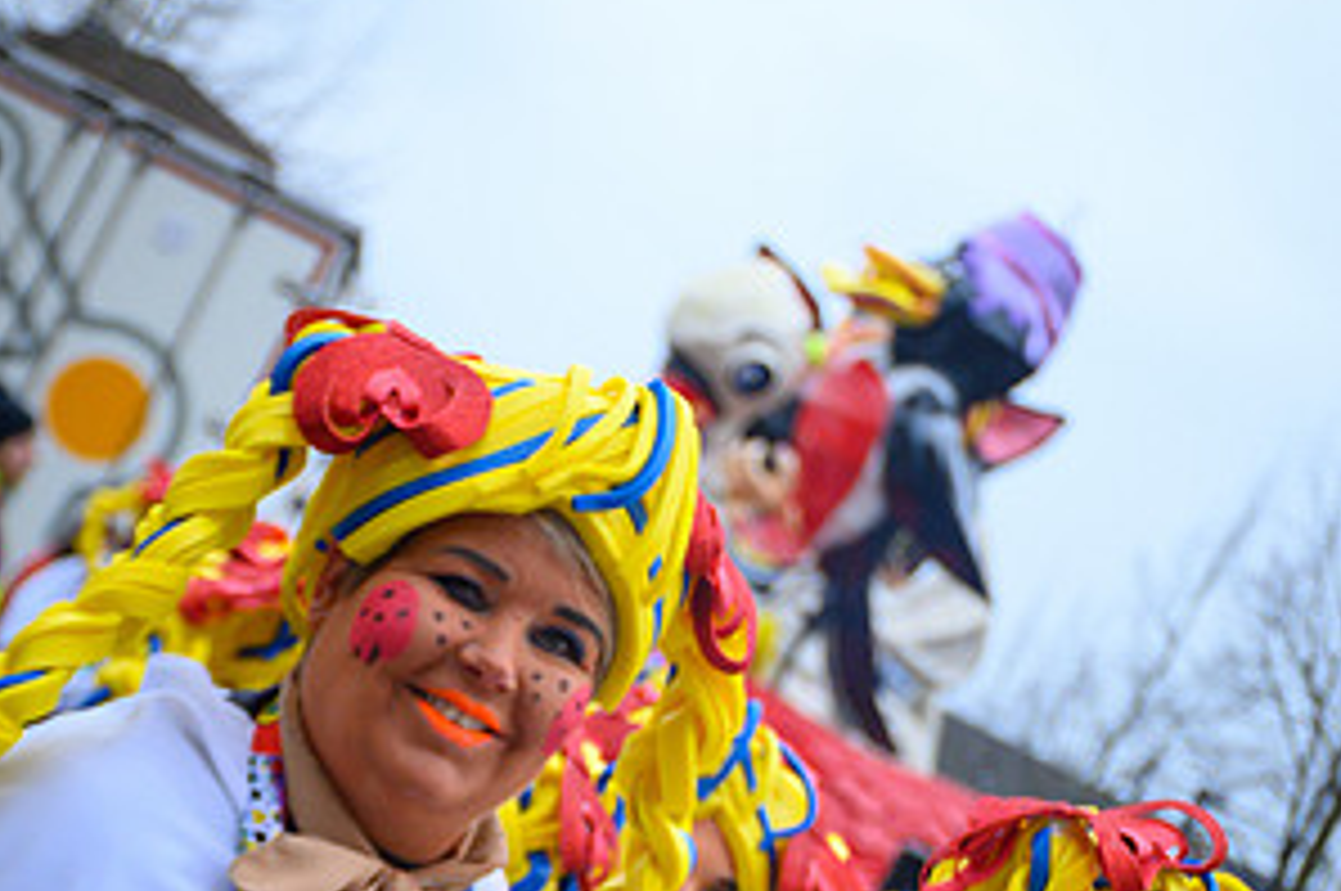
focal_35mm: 127
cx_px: 670
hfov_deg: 16.2
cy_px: 693
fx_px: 4726
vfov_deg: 10.7
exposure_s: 1/800
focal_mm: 56
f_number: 5
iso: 400
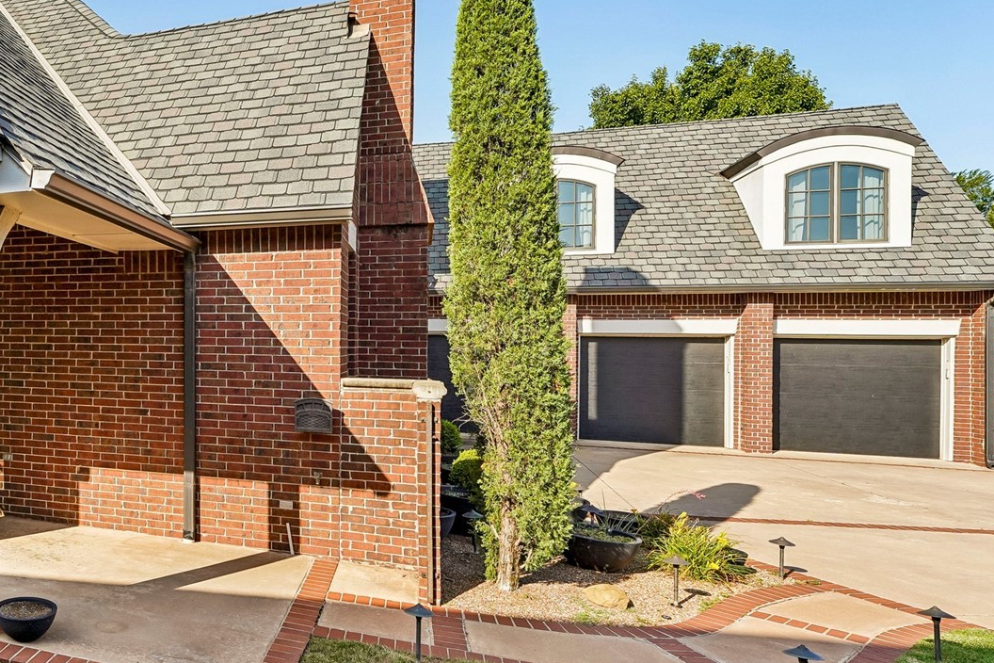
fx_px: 745
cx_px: 94
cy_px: 350
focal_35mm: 27
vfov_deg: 47.9
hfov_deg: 57.6
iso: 100
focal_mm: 14
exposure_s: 1/125
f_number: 8
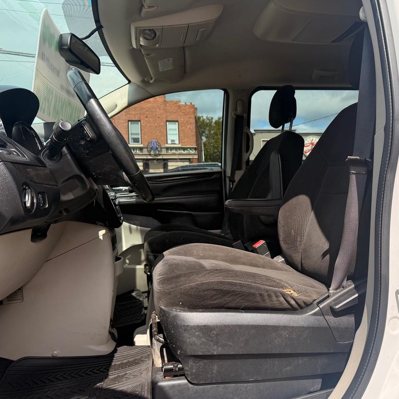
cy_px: 204
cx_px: 267
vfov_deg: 55.6
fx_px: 378
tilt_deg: -0.9
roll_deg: +0.8
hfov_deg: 54.5
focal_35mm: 29
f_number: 1.78
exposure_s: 1/2703
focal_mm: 6.76
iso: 100
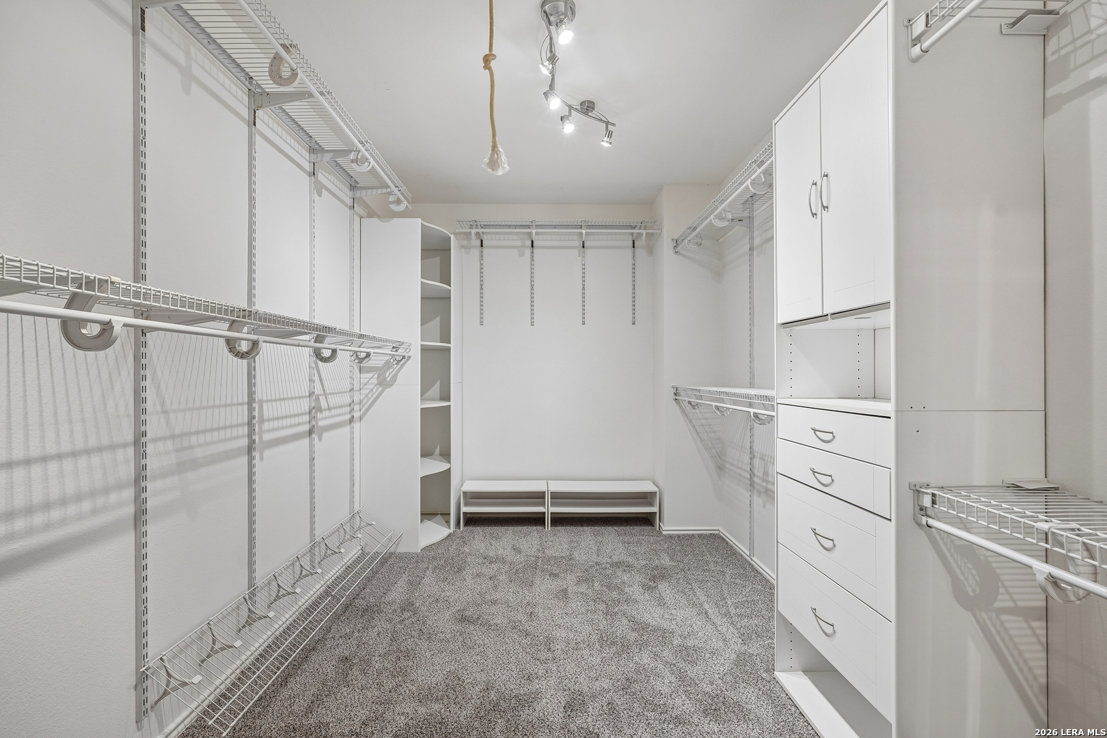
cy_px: 369
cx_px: 554
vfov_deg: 73.7
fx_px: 492
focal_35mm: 16
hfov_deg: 96.7
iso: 400
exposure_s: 1/20
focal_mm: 16
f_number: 8
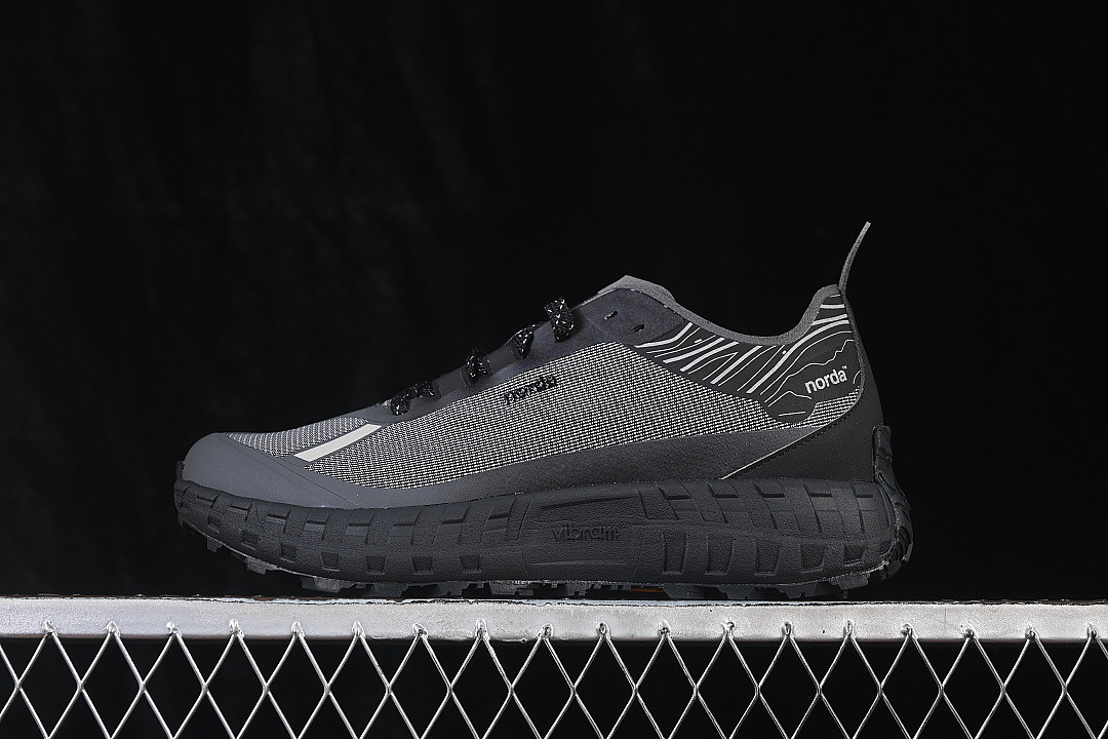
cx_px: 554
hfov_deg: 27.0
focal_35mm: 75
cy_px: 370
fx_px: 2308
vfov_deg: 18.2
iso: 160
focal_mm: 50
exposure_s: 1/60
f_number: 6.3
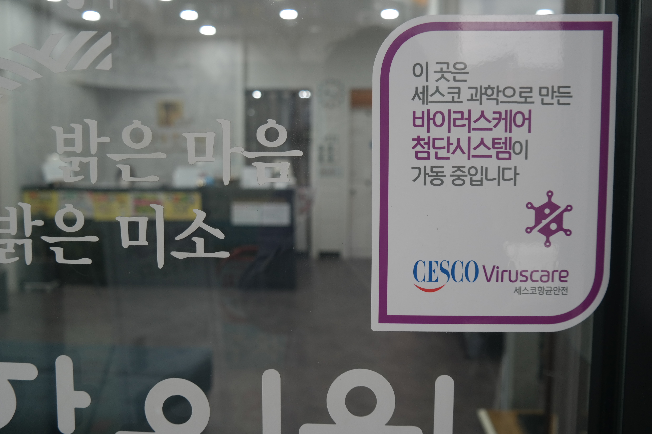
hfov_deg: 50.7
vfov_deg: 35.1
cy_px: 217
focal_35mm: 38
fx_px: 688
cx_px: 326
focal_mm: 25
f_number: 4
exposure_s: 1/50
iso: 200
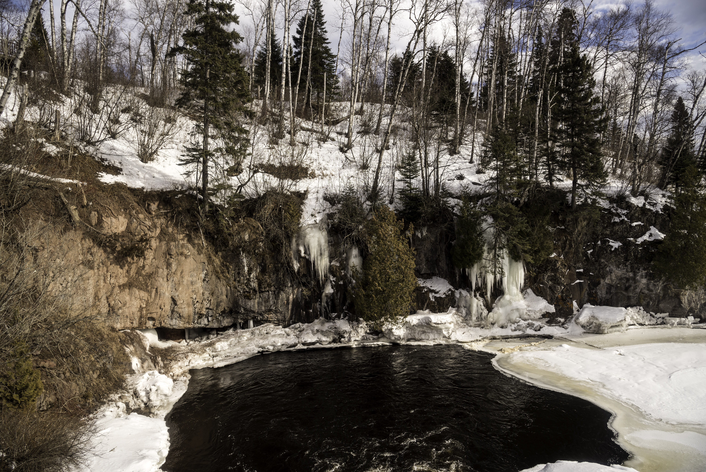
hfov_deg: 73.7
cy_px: 236
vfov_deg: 53.2
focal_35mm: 24
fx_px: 471
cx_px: 353
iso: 280
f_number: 8
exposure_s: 1/500
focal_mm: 24
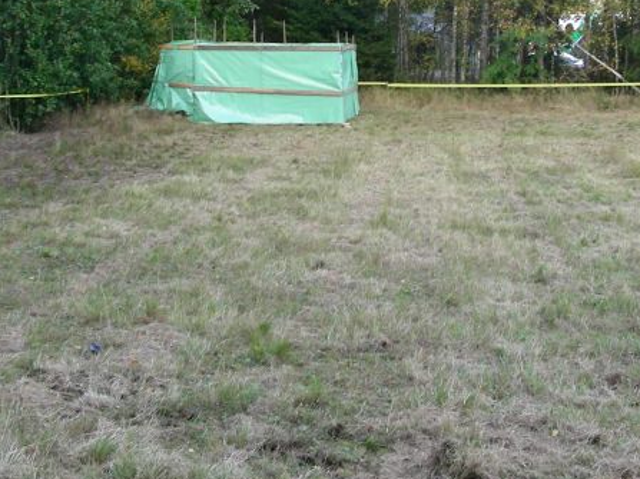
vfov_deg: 21.3
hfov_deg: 28.5
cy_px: 82
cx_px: 365
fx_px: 1257
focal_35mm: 68
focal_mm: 6.3
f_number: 3.5
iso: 50
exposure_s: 1/41.4
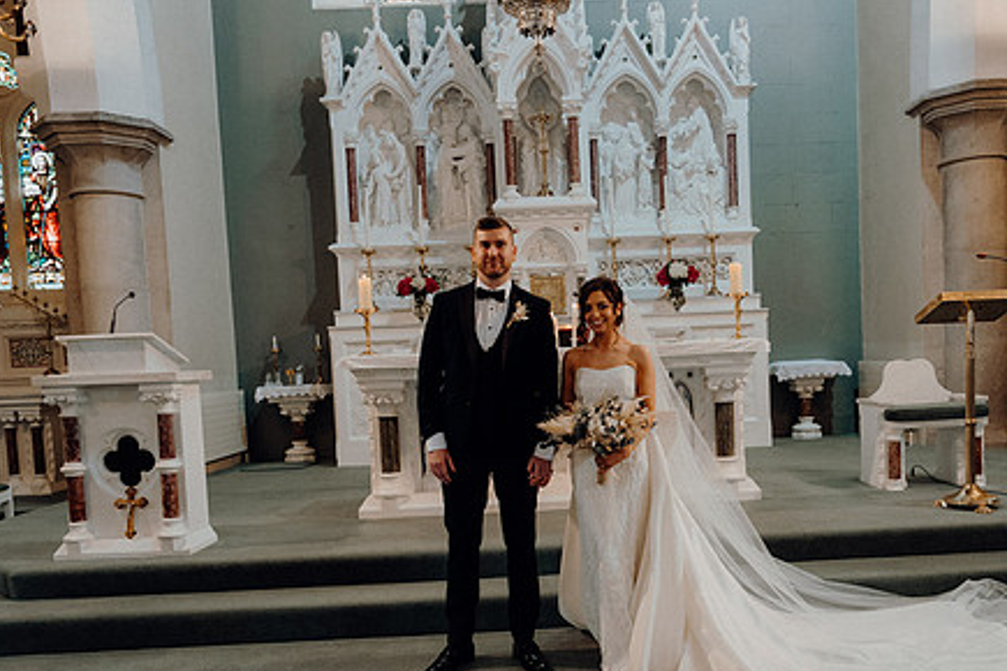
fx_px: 895
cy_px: 429
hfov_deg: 58.5
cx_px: 567
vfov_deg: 40.8
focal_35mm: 32
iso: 2000
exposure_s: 1/160
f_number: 3.5
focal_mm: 24
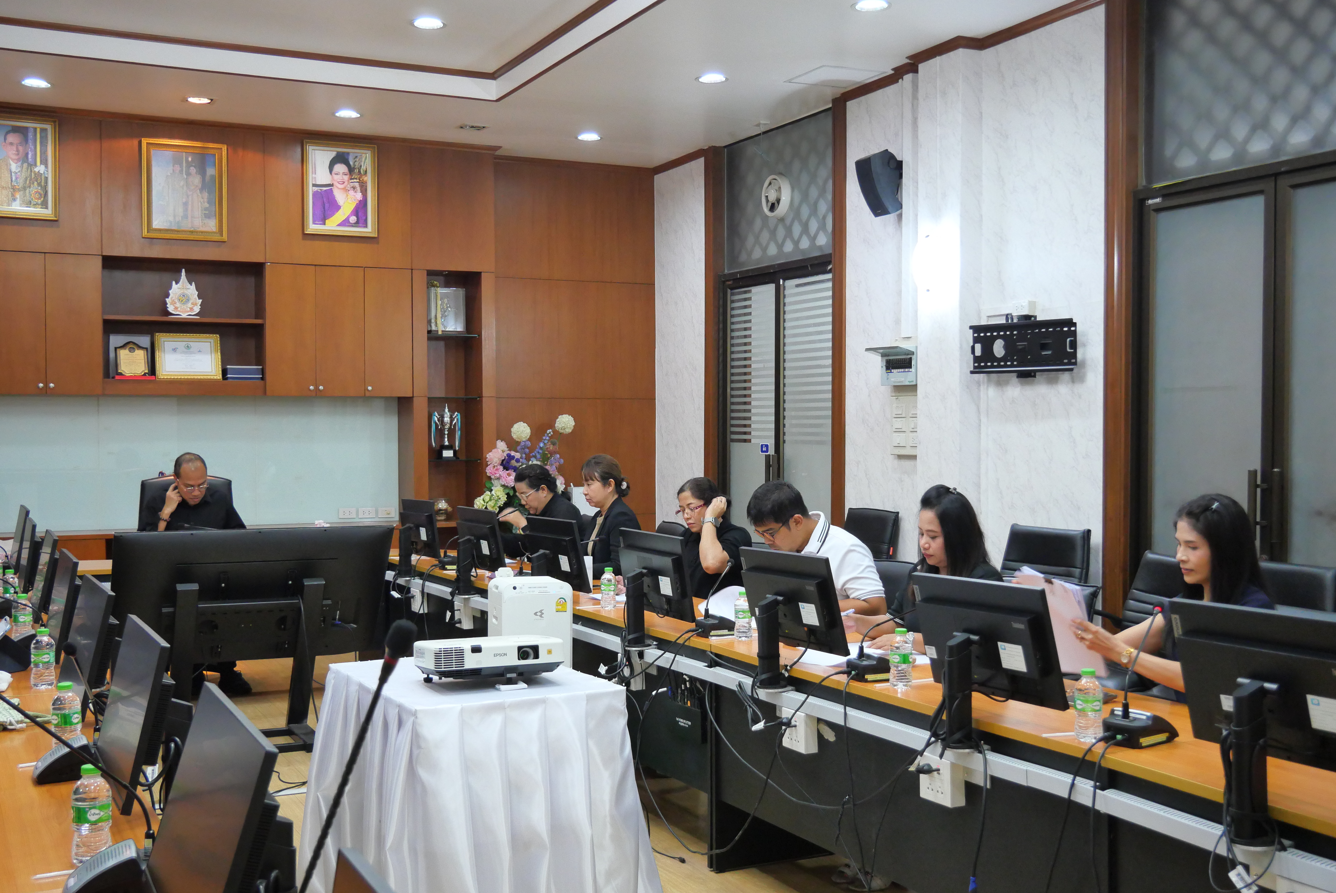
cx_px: 668
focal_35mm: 37
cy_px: 446
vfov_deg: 36.0
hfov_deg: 51.9
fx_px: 1374
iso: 2000
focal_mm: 18
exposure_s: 1/80
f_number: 3.9
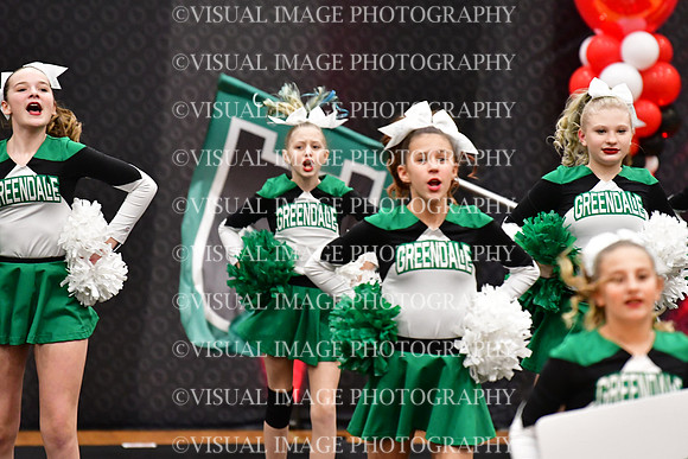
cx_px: 344
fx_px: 5734
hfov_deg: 6.9
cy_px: 230
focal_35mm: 300
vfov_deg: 4.6
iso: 5000
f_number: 3.5
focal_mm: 200
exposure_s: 1/500
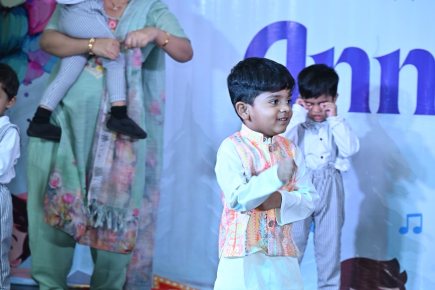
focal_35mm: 120
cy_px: 145
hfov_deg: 17.1
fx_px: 1449
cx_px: 218
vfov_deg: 11.4
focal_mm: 120
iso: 1000
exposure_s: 1/160
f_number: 7.1
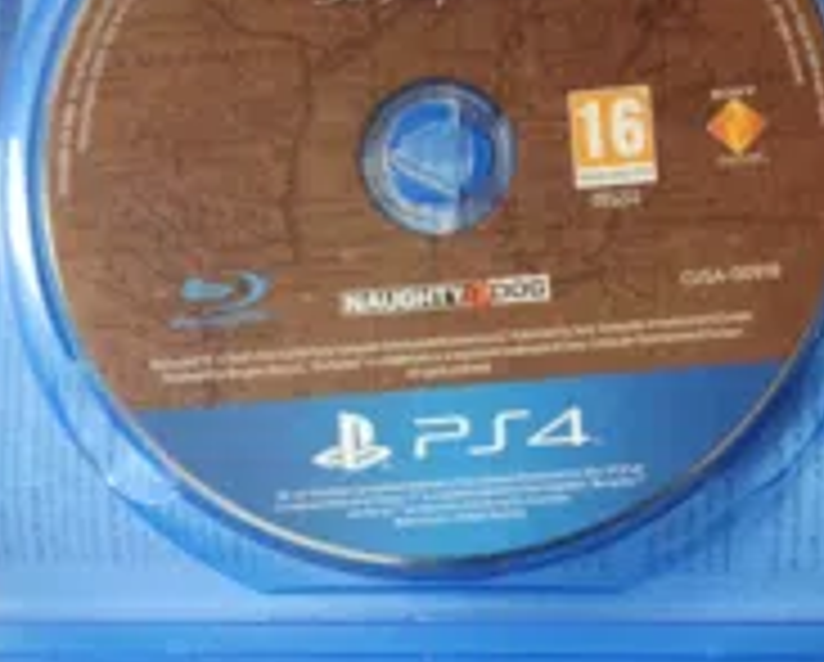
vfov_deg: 30.7
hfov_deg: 37.8
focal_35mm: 49
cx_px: 500
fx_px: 1197
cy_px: 428
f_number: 1.8
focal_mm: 5.89
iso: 12804
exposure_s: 1/14.3
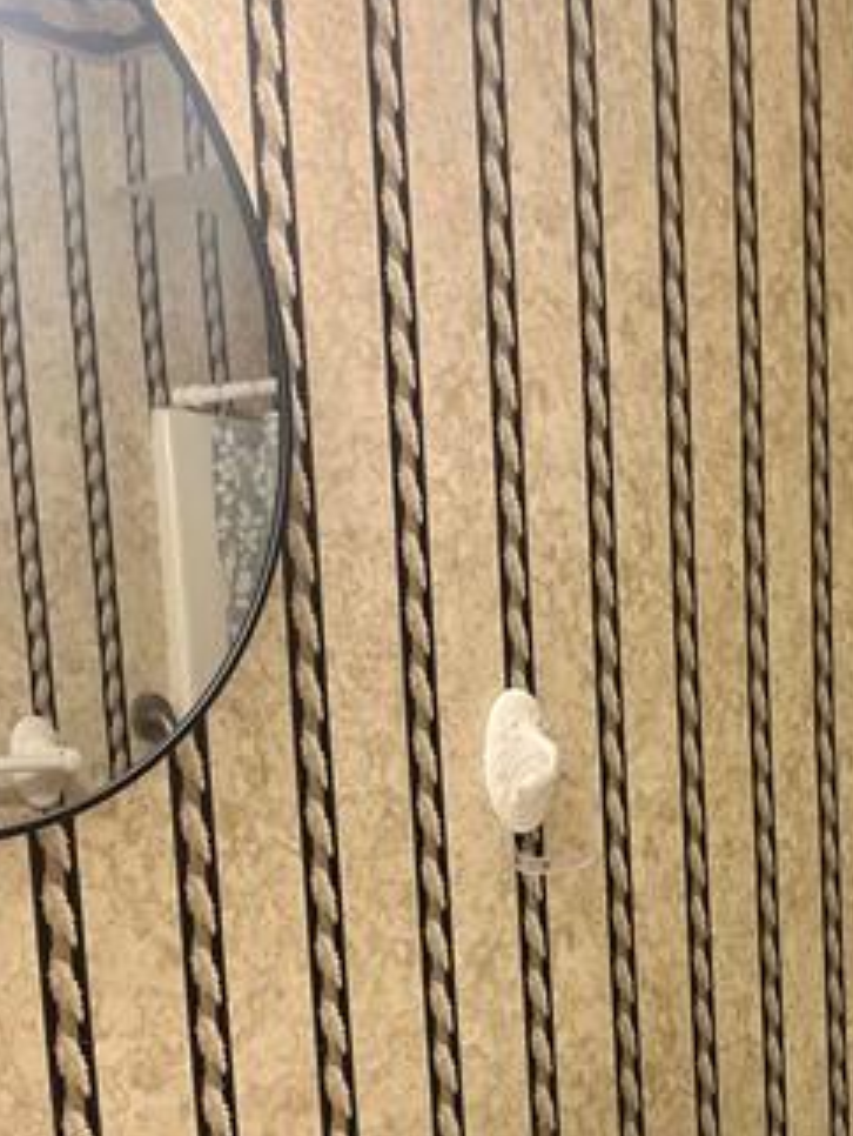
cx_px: 945
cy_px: 1094
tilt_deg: -10.7
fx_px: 2034
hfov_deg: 22.3
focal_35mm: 62
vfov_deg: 29.4
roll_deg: +1.7
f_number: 1.6
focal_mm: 5.1
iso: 64
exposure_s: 1/60
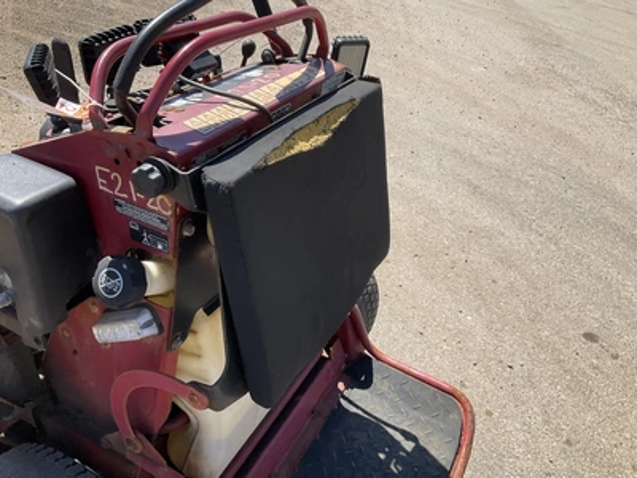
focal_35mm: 29
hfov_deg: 61.7
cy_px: 239
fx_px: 534
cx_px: 318
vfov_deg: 48.2
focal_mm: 3
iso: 25
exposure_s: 1/1098
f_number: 1.8
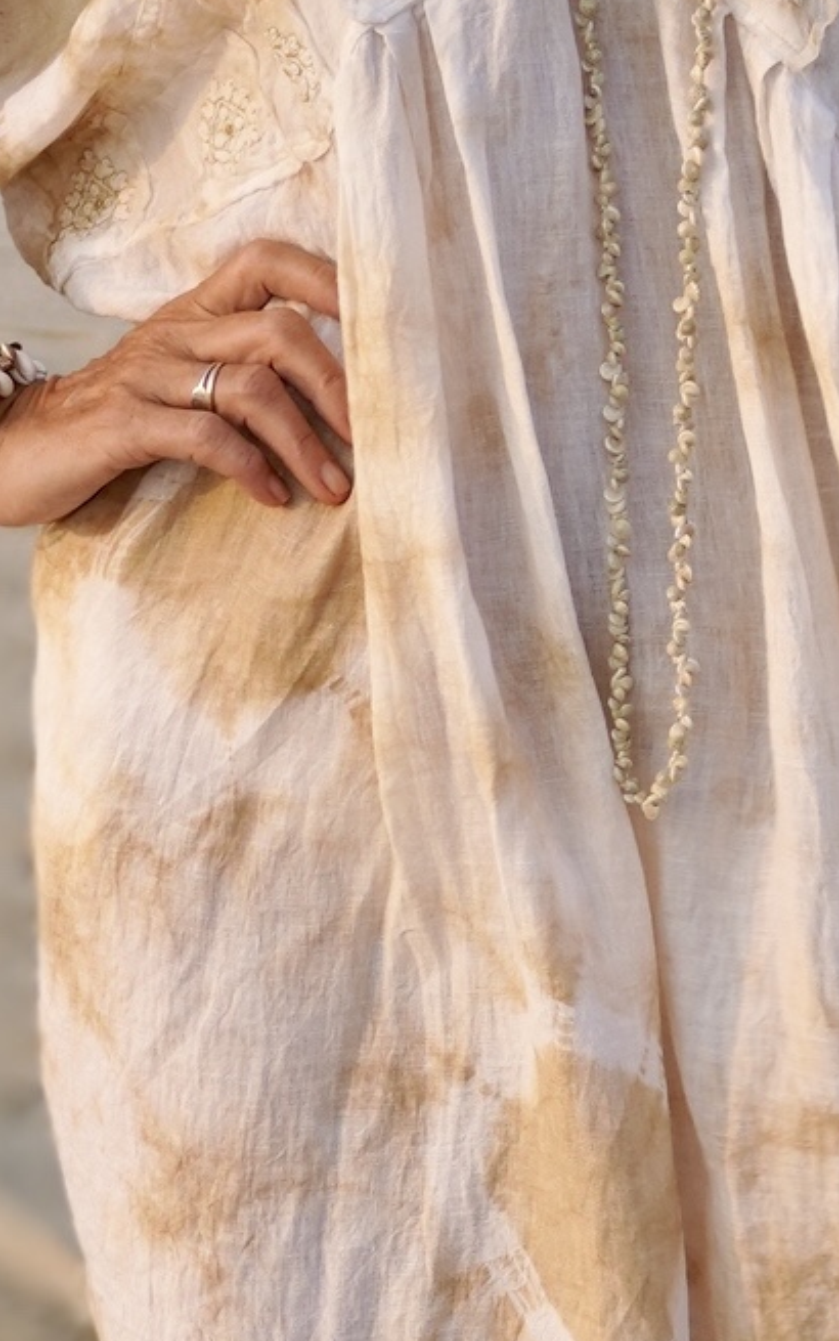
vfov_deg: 10.0
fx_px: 7637
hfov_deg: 6.3
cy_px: 698
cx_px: 940
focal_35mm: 209
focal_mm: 35
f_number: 5.6
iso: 100
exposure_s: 1/200
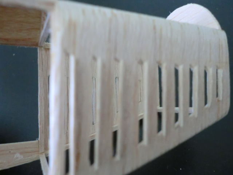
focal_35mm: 32
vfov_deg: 44.2
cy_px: 88
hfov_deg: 56.8
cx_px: 116
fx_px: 215
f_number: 3.5
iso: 800
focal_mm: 5.8
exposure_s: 1/60
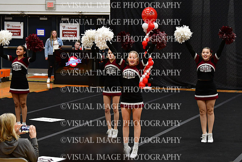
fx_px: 854
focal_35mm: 127
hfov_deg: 16.1
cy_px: 81
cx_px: 121
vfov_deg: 10.8
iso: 4000
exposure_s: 1/500
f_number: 4
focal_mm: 85
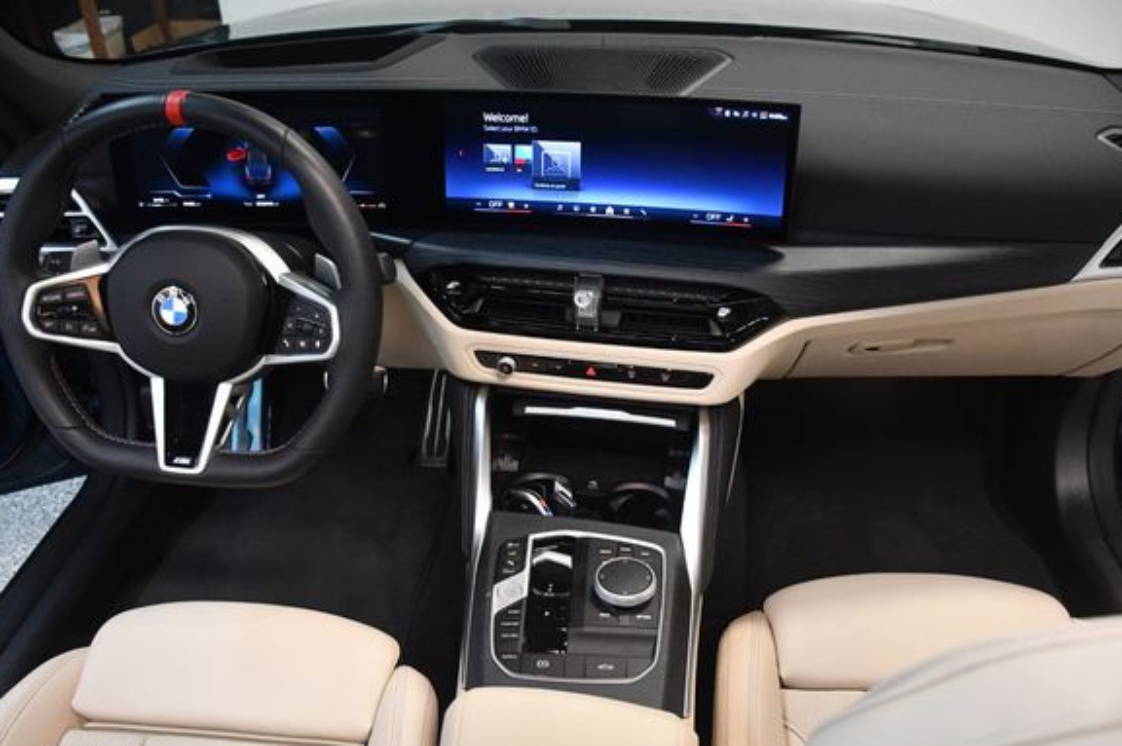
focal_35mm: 30
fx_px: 934
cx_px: 571
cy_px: 407
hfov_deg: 62.0
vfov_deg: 43.5
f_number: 3.5
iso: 2800
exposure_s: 1/125
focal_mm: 18
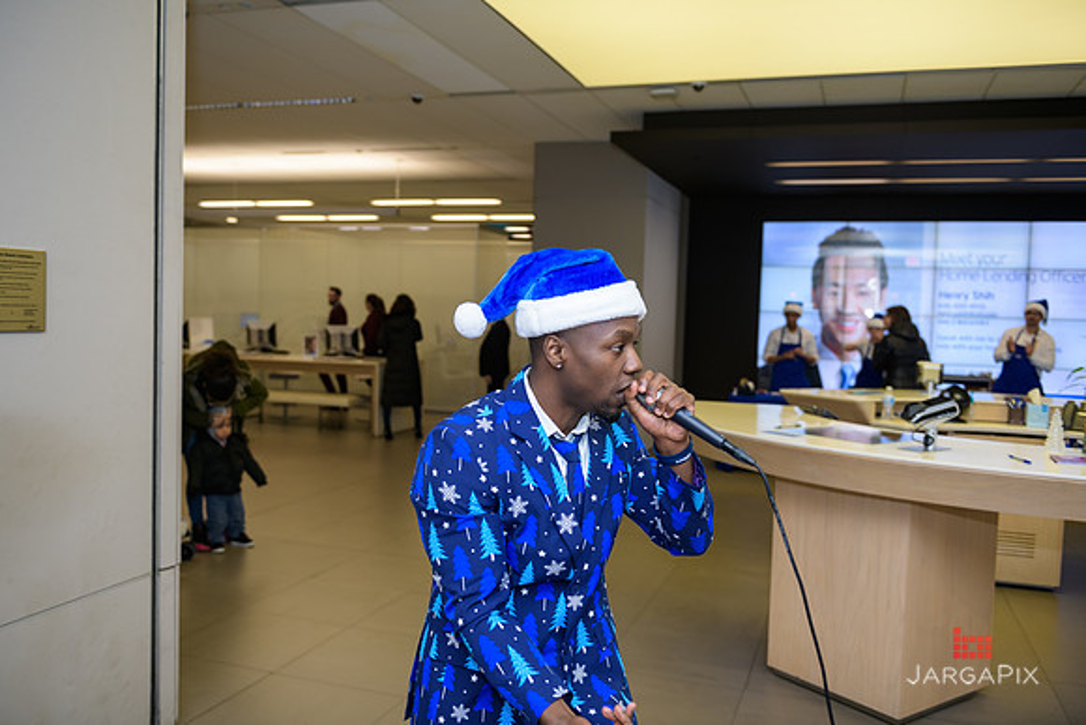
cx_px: 543
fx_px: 966
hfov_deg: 58.7
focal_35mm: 32
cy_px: 362
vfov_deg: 41.1
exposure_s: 1/125
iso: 400
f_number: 3.2
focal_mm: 32
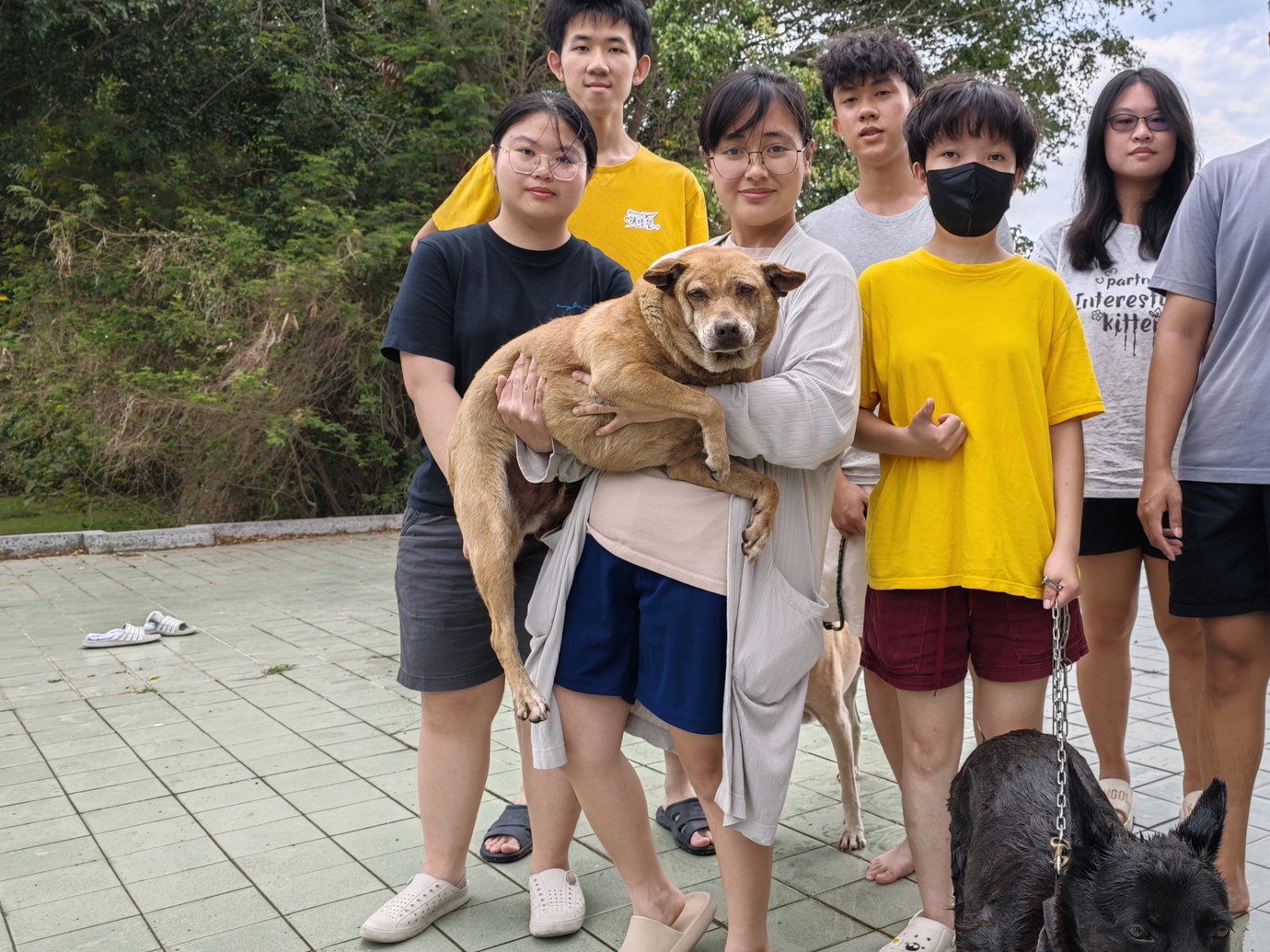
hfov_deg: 55.2
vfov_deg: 44.1
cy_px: 526
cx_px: 879
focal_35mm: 32
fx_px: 1174
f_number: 2.8
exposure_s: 1/121
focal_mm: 8.72
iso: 50
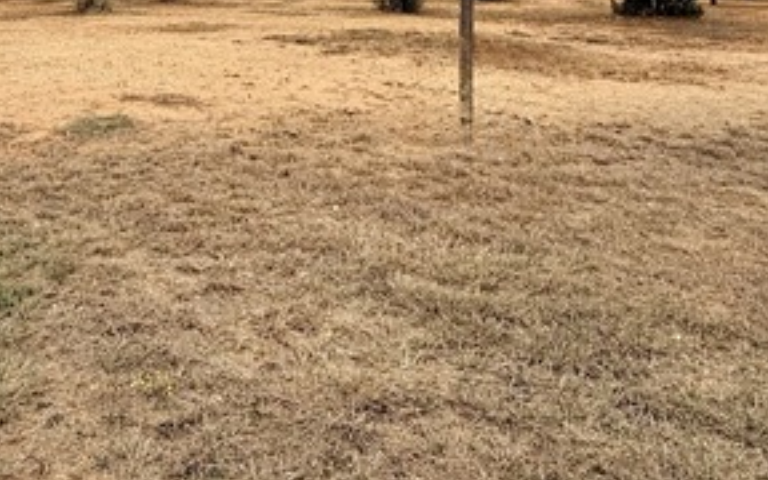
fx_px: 691
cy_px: -16
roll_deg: +0.0
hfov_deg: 56.6
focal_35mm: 33
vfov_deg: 34.4
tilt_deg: -2.1
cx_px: 243
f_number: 2.2
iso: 50
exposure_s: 1/942
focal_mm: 2.22
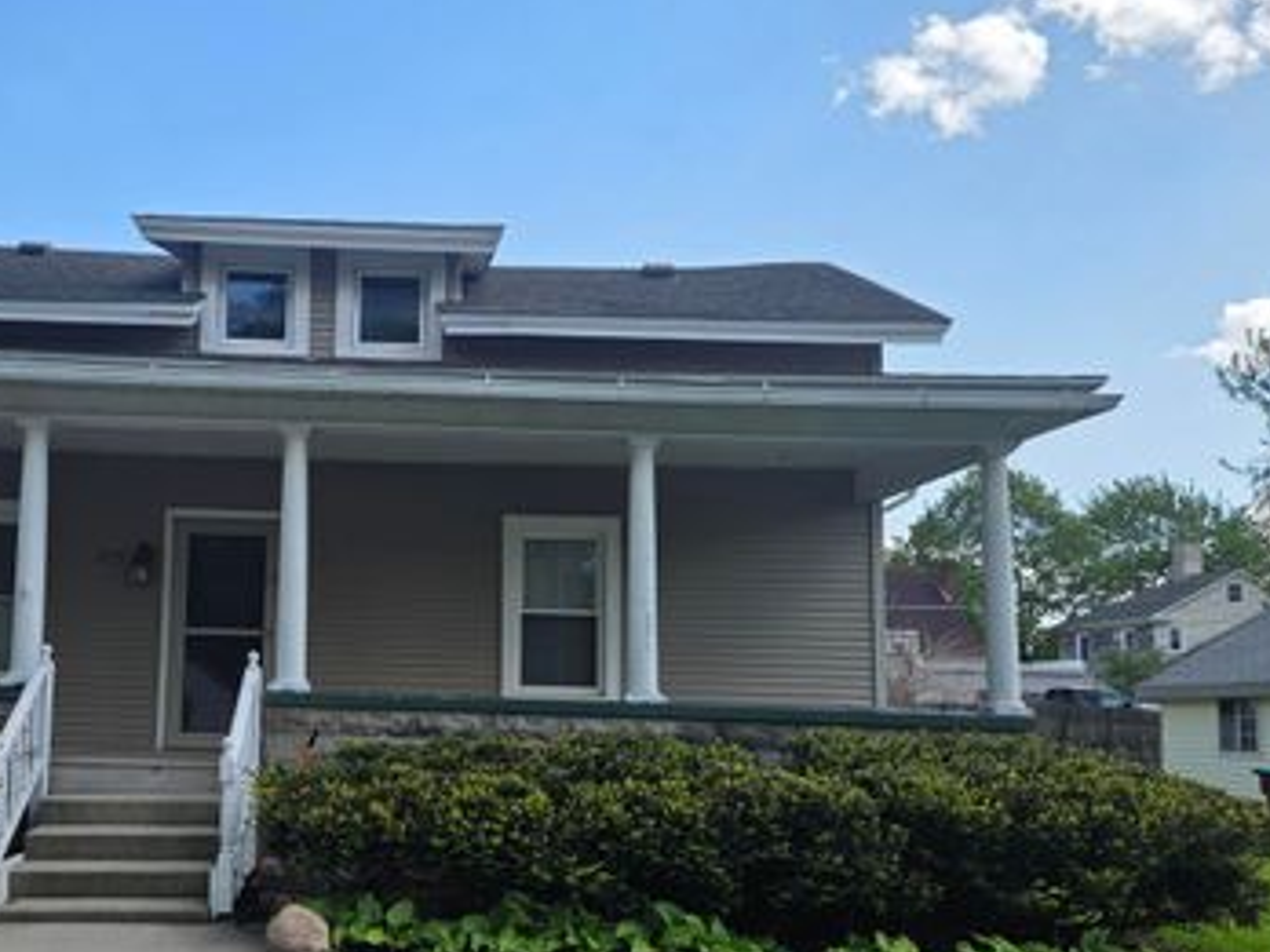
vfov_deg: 42.6
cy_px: 604
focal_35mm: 33
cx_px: 420
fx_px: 1211
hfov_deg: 54.2
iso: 80
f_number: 1.8
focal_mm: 5.4
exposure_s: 1/2985
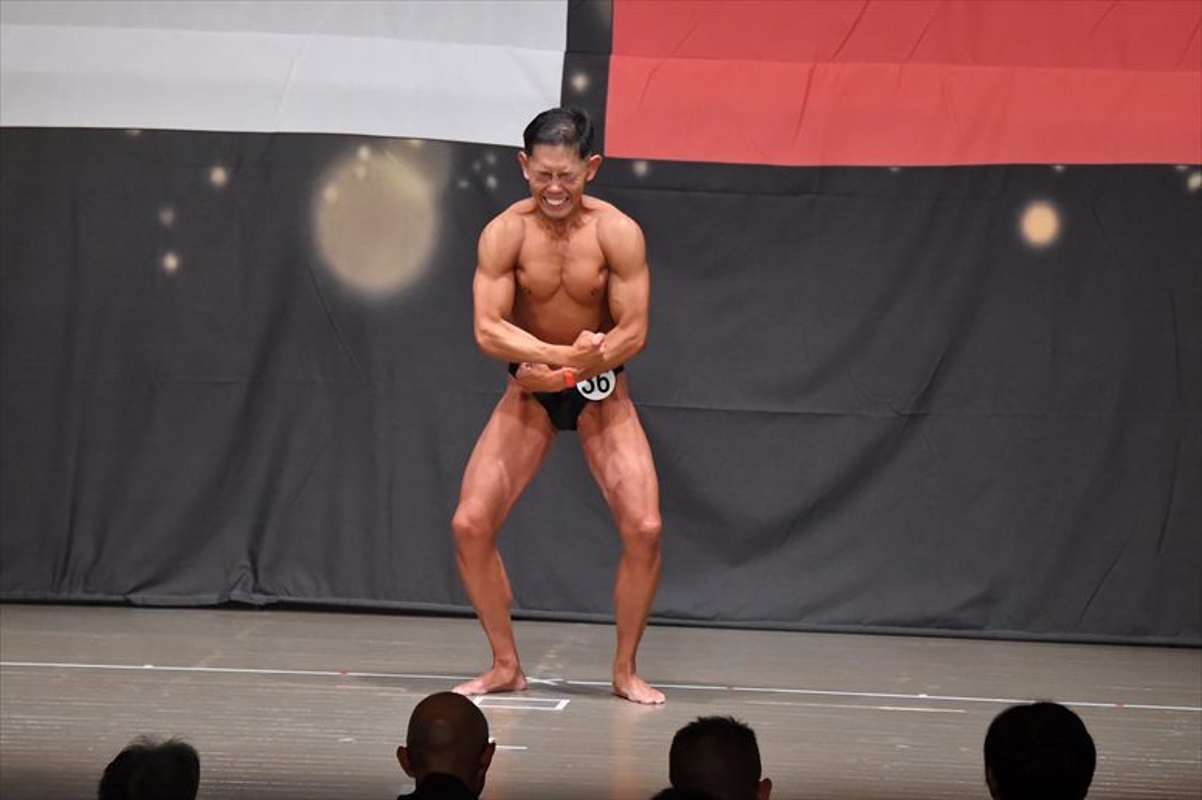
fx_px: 7242
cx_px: 601
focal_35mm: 217
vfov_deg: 6.3
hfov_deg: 9.5
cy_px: 400
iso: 6400
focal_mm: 145
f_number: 5.6
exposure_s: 1/400
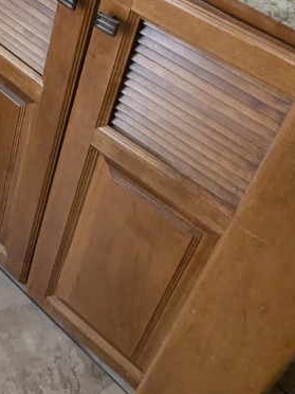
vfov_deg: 29.2
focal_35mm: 60
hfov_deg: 21.2
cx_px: -130
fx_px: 682
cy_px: -37
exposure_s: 1/129
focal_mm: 2.35
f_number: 2.2
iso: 179
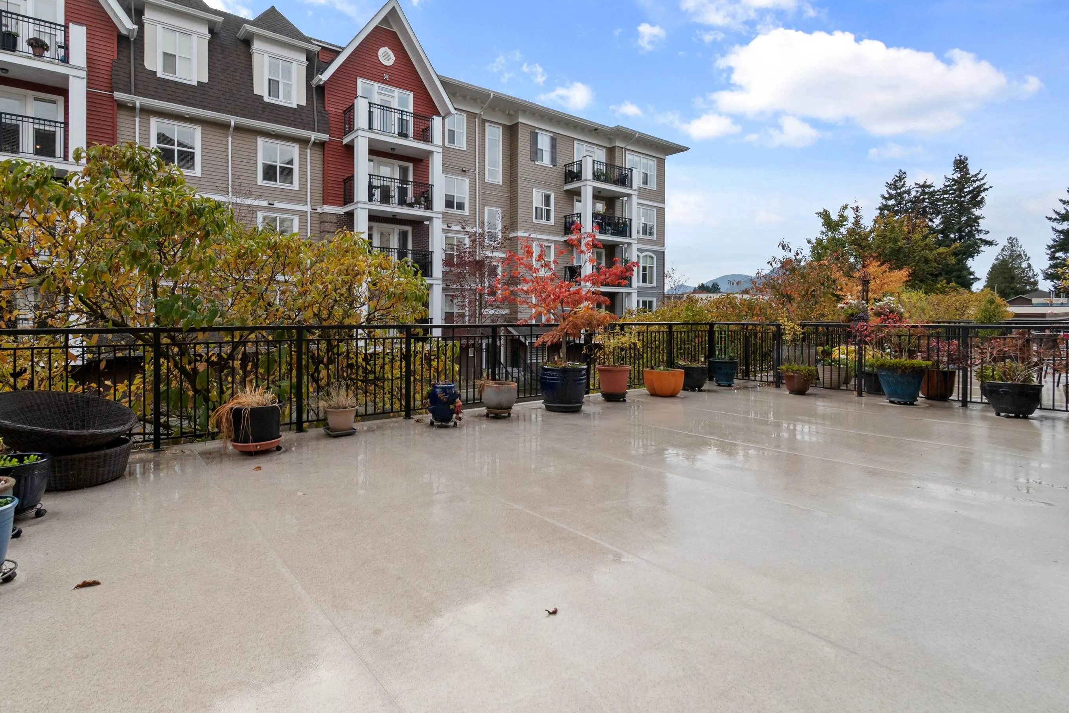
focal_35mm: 17
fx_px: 505
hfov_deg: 92.9
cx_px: 472
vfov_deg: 70.2
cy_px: 320
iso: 250
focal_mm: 10
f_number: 9
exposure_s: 1/320
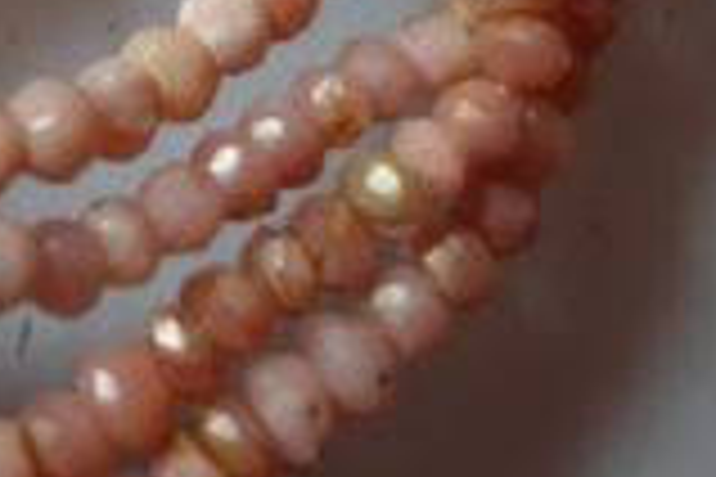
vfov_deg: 15.1
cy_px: -70
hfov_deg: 22.3
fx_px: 1750
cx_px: 9
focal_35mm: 88
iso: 125
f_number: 1.8
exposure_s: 1/60
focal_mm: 10.4
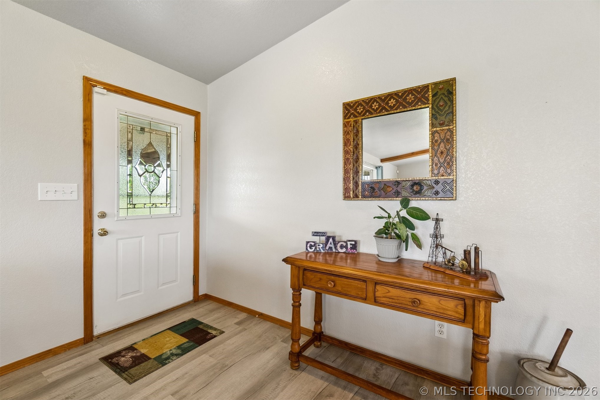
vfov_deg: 77.3
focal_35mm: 15
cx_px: 300
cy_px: 200
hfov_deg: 100.4
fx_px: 250
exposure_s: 1/40
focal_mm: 10
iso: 200
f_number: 6.3
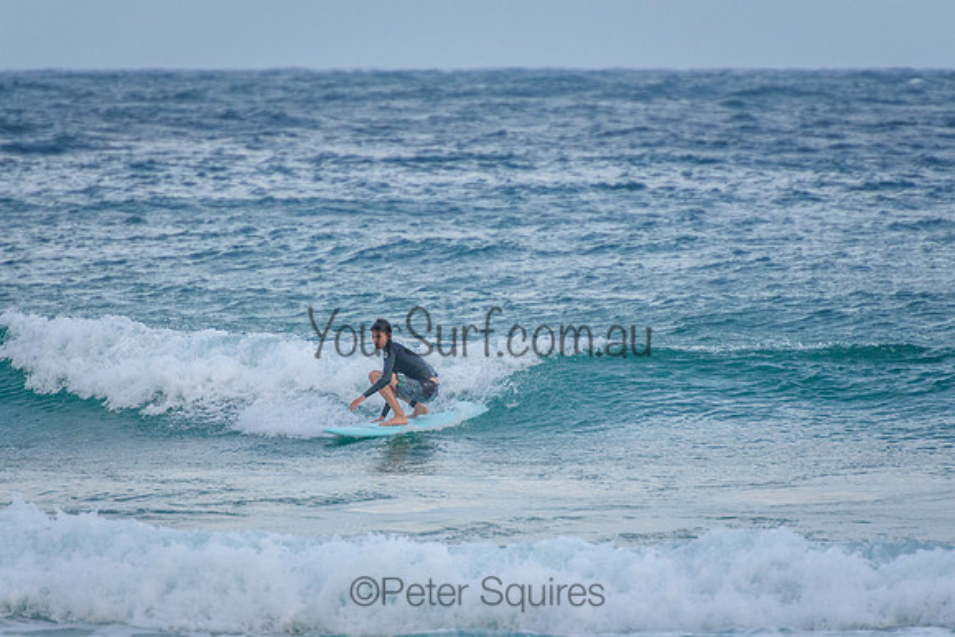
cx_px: 478
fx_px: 16312
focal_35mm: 615
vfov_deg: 2.2
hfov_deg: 3.4
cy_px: 318
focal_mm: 400
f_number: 5.6
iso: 800
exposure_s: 1/1600
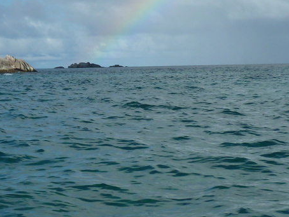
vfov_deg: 13.3
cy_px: 59
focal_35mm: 111
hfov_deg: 16.8
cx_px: -79
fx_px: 927
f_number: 5.6
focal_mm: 6.9
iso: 80
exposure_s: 1/500
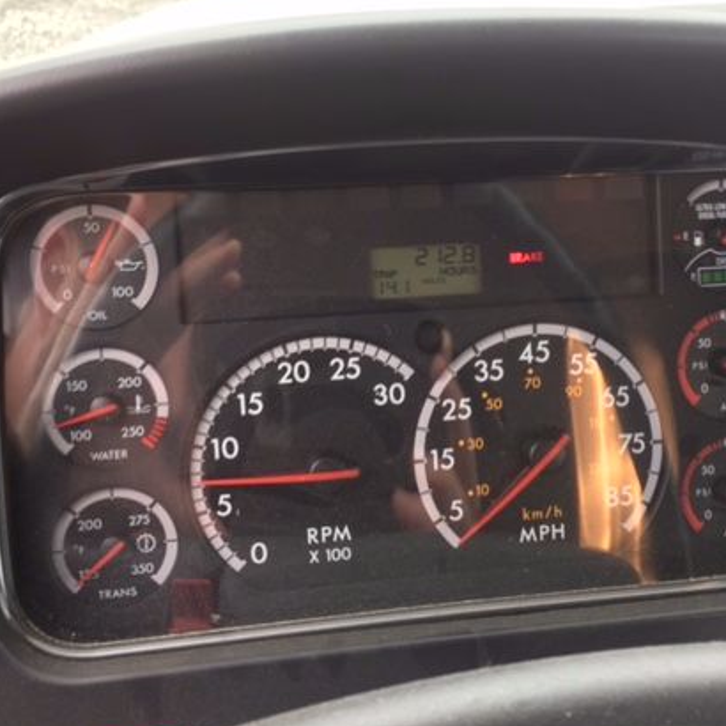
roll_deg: -3.4
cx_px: 390
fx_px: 949
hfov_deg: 41.8
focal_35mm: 40
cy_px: 352
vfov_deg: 41.9
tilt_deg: -32.9
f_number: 2.2
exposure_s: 1/60
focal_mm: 4.15
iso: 32
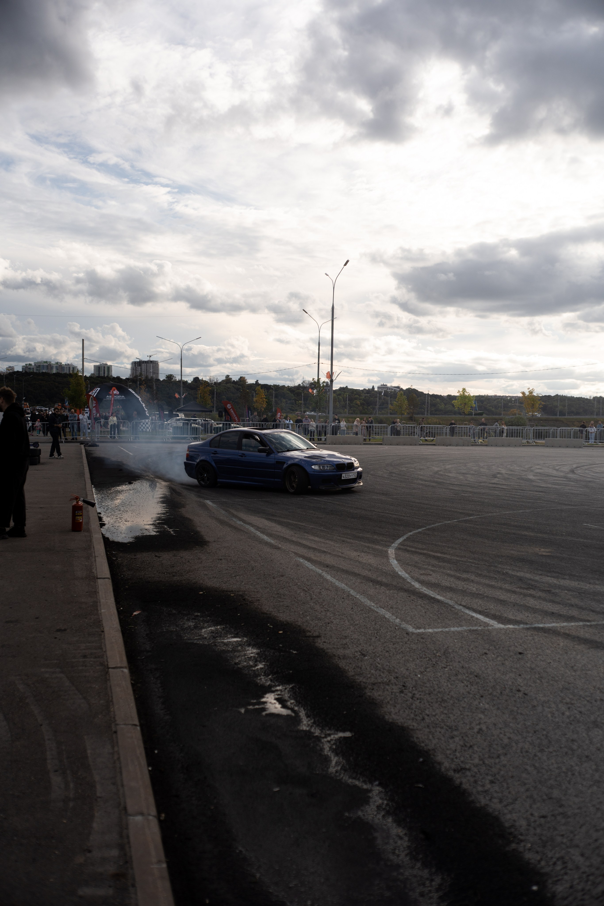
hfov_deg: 37.9
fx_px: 881
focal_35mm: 35
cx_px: 302
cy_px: 453
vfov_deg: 54.4
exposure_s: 1/2500
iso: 100
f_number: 2.2
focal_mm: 35
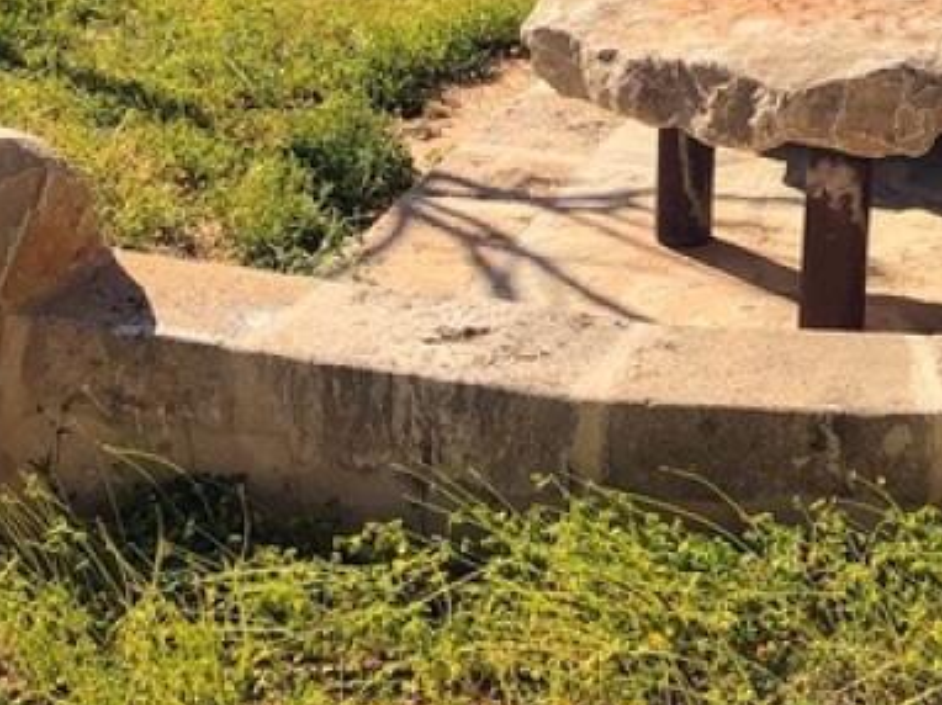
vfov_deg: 15.7
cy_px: -281
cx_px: 1102
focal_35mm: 88
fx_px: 2393
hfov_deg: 20.9
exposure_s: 1/1656
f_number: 1.8
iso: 20
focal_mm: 3.99
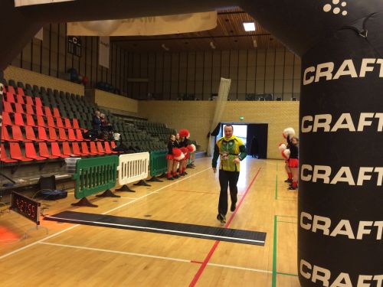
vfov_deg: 48.2
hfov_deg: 61.7
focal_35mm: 29
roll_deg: -1.0
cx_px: 192
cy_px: 144
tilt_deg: -2.3
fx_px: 321
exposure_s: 1/33
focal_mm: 4.15
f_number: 2.2
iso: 200
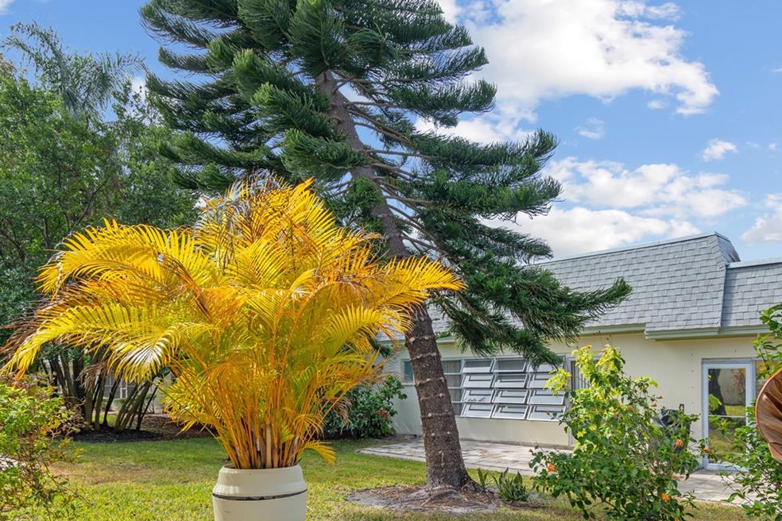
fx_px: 565
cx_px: 401
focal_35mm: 26
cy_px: 373
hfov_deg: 69.4
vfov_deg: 48.1
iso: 200
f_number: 7.1
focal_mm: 16
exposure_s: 1/250
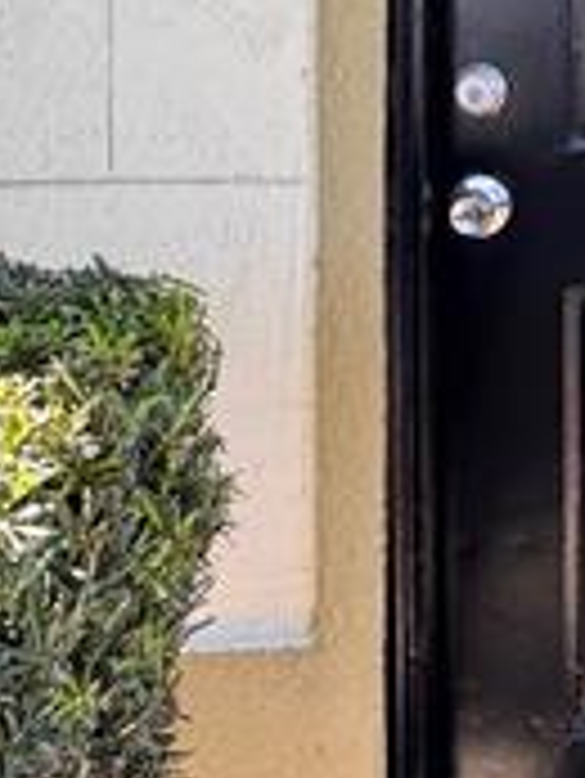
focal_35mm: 62
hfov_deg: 20.7
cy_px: -45
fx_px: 1395
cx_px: 842
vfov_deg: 28.7
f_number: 2.2
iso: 64
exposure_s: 1/99
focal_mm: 2.22
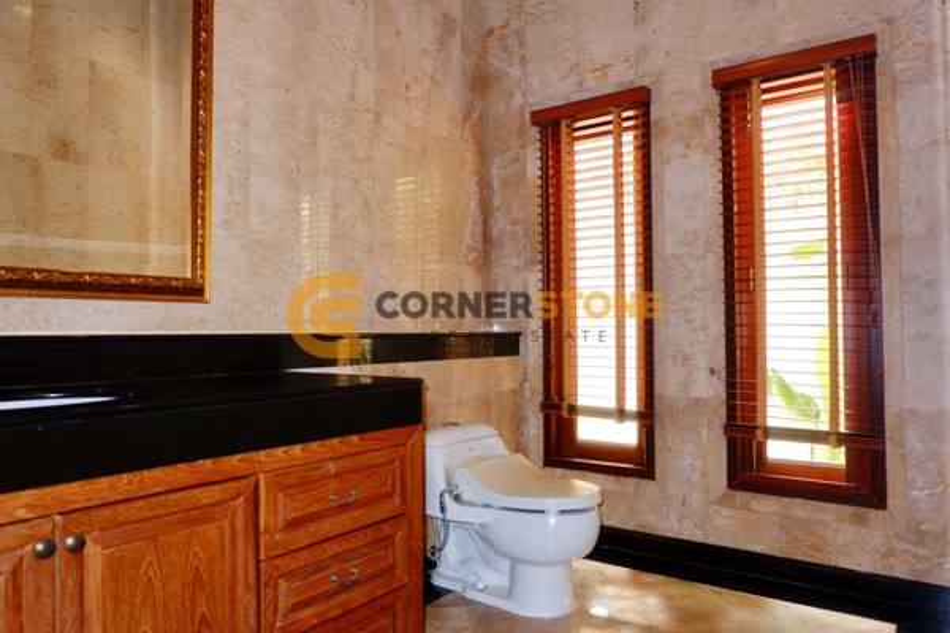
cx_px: 475
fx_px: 633
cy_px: 316
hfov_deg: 73.7
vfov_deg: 53.1
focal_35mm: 24
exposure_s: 1/30
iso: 200
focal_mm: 16
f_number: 3.5
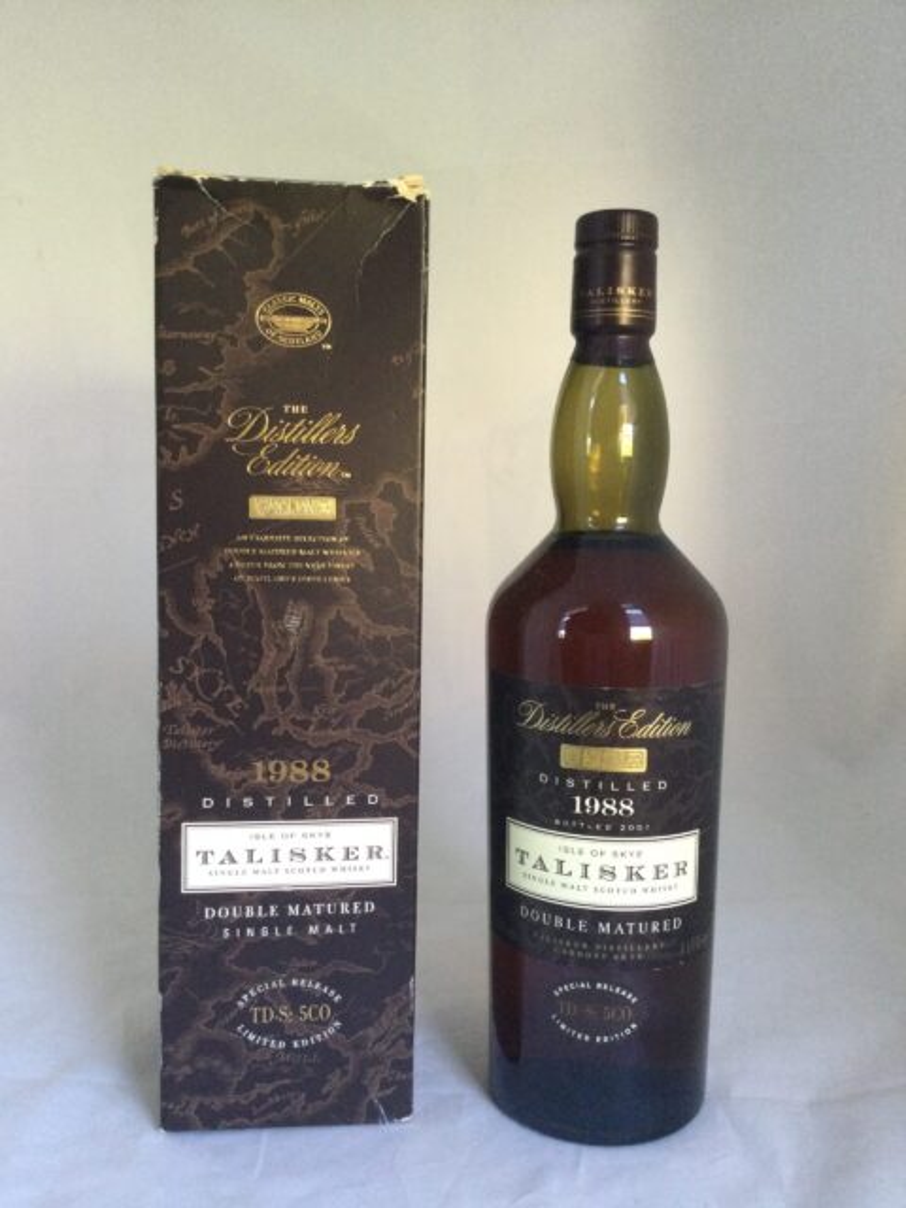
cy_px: 604
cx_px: 453
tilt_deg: -6.4
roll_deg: +0.3
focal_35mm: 31
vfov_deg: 58.4
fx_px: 1082
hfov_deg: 45.4
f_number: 2.4
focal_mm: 3.3
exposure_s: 1/33
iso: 160
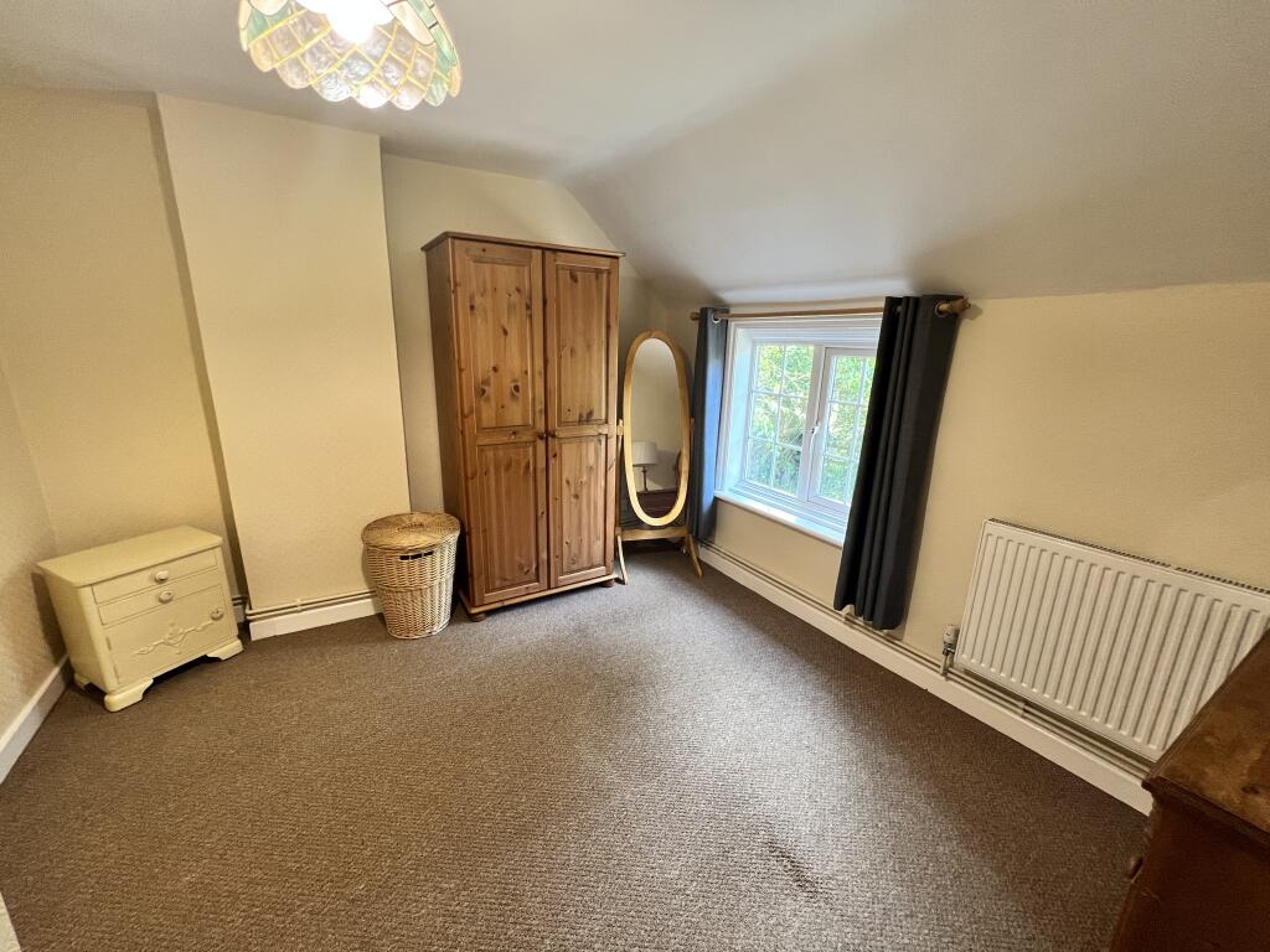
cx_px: 635
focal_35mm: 13
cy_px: 476
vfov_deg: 89.9
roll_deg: -0.9
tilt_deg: -15.6
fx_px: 477
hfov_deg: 106.2
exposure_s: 1/60
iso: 320
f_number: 1.8
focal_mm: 1.57
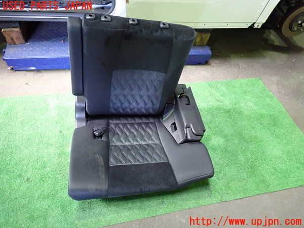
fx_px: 220
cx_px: 152
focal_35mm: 25
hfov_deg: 69.4
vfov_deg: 54.9
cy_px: 114
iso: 500
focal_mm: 4.5
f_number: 2
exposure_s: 1/30
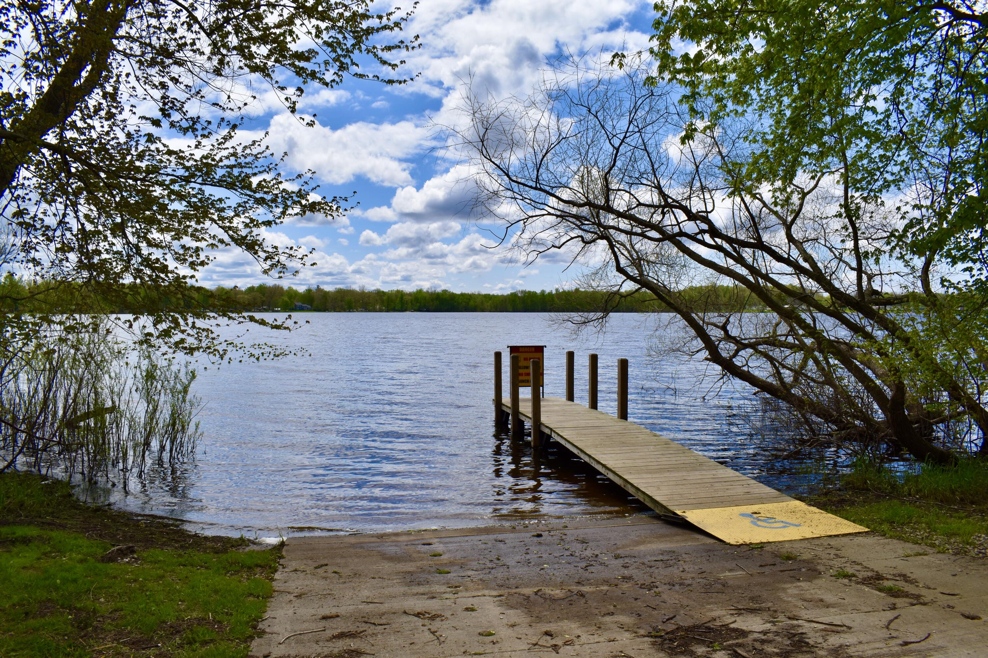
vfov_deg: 47.9
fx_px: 741
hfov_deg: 67.4
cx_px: 494
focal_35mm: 27
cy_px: 329
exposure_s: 1/500
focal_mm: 18
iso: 200
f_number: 11
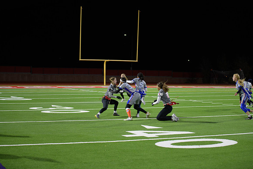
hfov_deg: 28.8
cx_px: 126
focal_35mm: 70
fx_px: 492
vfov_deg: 19.5
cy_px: 84
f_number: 2.8
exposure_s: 1/200
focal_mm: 70
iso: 1100
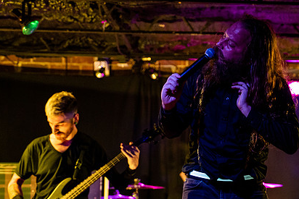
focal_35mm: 109
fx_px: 906
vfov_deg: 12.6
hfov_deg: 18.3
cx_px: 291
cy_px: 118
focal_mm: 54
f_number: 2.8
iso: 1250
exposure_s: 1/200
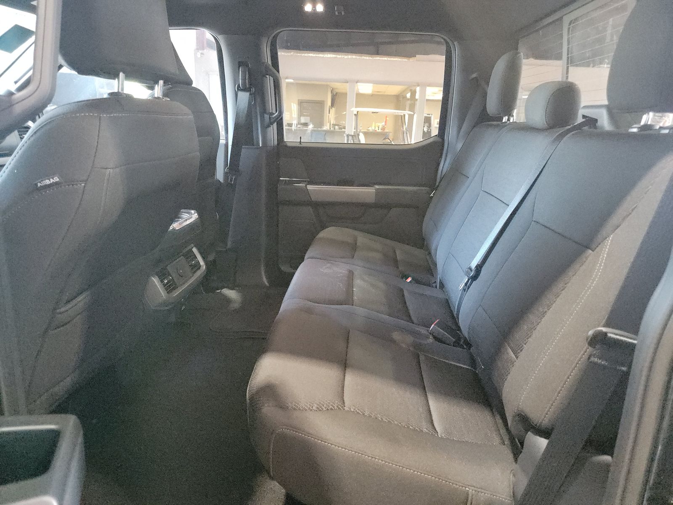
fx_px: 467
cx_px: 336
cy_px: 252
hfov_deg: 71.6
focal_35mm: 24
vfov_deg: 56.8
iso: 5278
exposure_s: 1/59
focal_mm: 6.7
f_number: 1.8
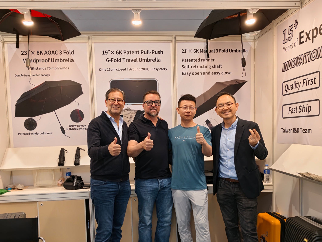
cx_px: 151
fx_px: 288
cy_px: 144
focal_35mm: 31
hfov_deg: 58.3
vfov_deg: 45.2
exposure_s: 1/100
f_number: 1.88
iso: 202
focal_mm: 5.56
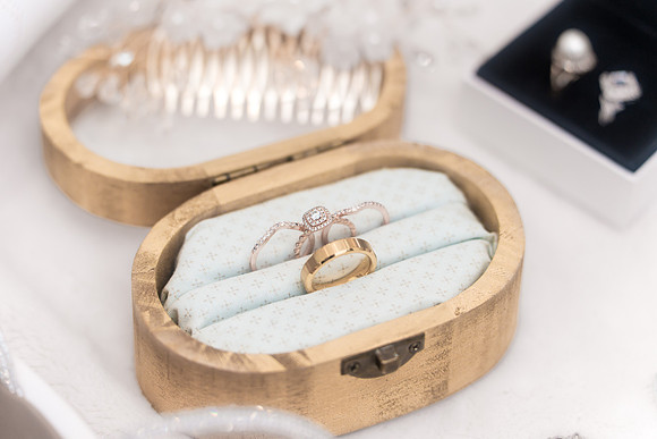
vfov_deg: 10.2
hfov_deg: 15.2
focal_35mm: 135
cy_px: 220
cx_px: 328
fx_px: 2464
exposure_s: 1/200
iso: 640
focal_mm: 135
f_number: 3.2
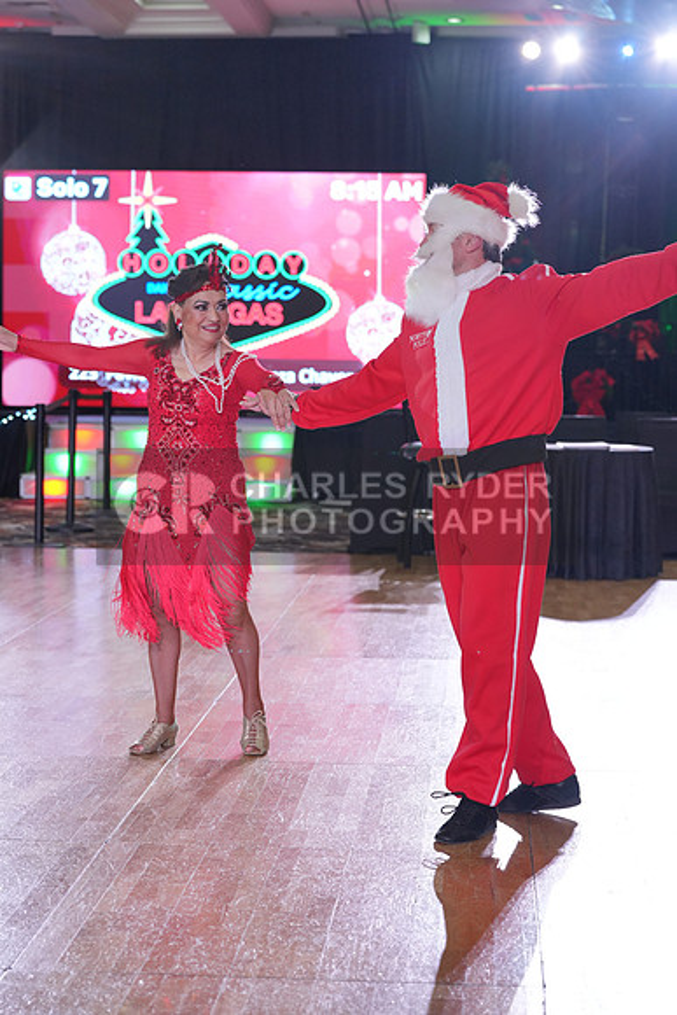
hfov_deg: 19.5
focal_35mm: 70
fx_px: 1973
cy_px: 508
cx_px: 338
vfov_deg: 28.8
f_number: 4
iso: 1600
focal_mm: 70
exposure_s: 1/400
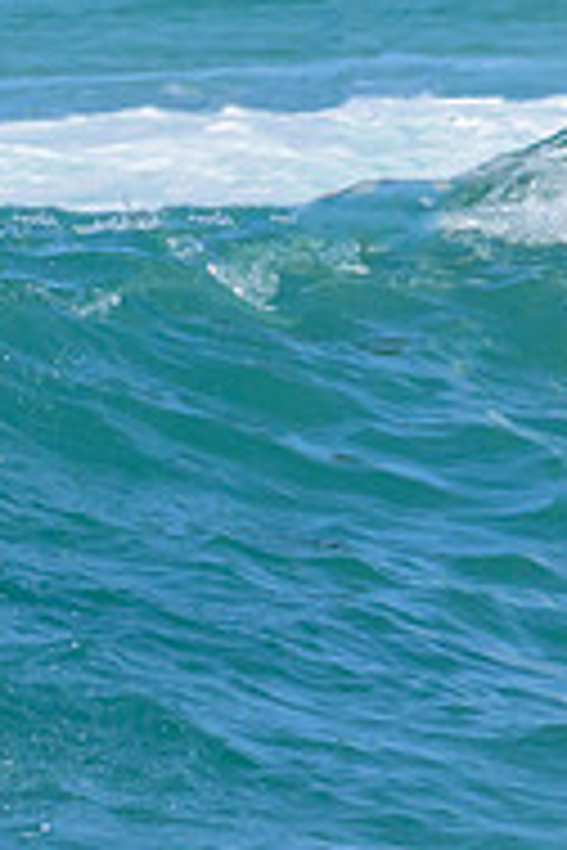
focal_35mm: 2165
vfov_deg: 1.0
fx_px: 51144
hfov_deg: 0.6
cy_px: 475
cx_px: -363
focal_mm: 520
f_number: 16
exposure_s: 1/2000
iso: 1600
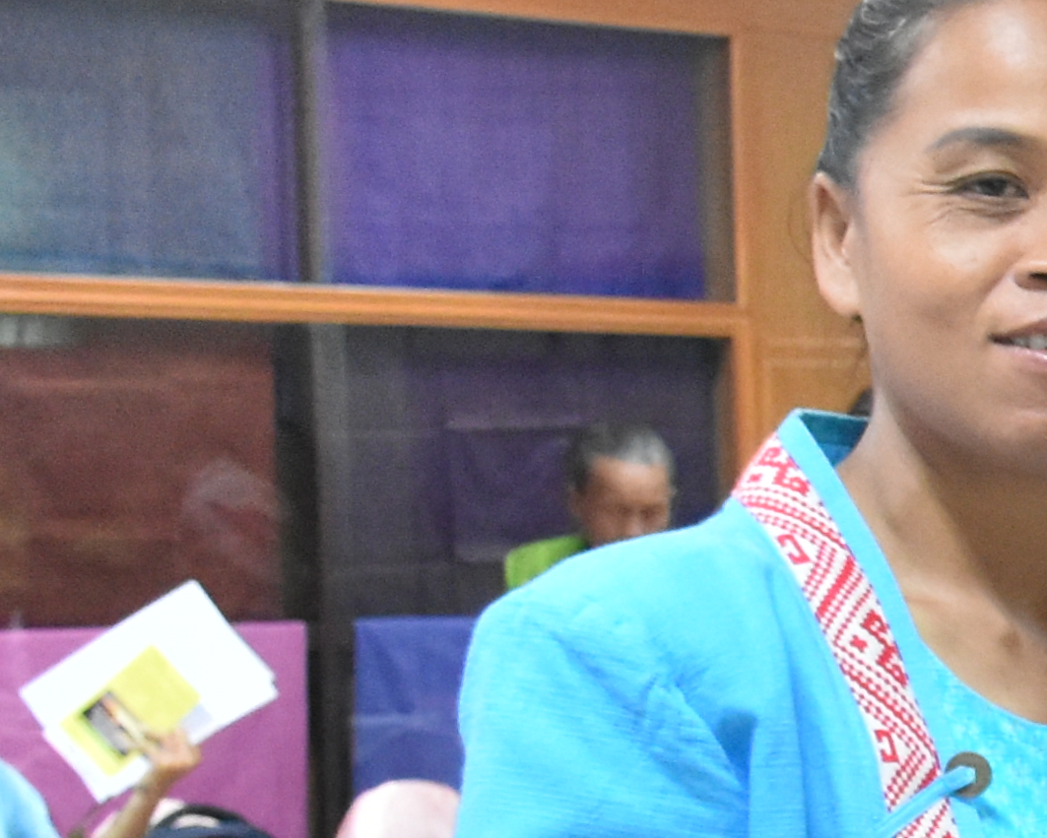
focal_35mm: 143
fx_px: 4432
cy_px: 836
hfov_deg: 11.1
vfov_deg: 10.7
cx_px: 2602
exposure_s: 1/100
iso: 2500
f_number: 5
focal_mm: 18
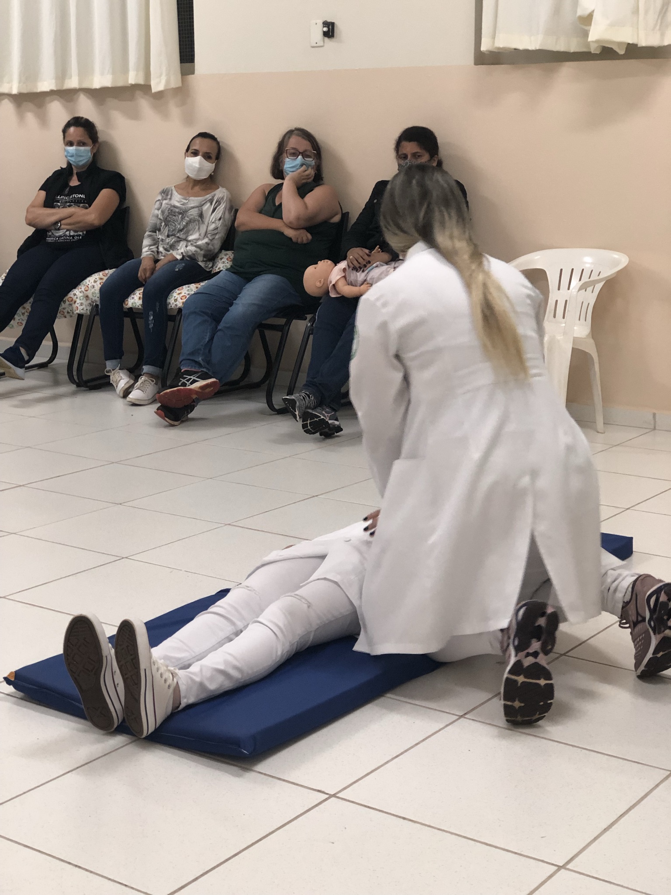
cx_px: 336
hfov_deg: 25.7
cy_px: 448
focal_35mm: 57
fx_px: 1473
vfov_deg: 33.8
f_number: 2.8
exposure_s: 1/30
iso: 160
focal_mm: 6.6
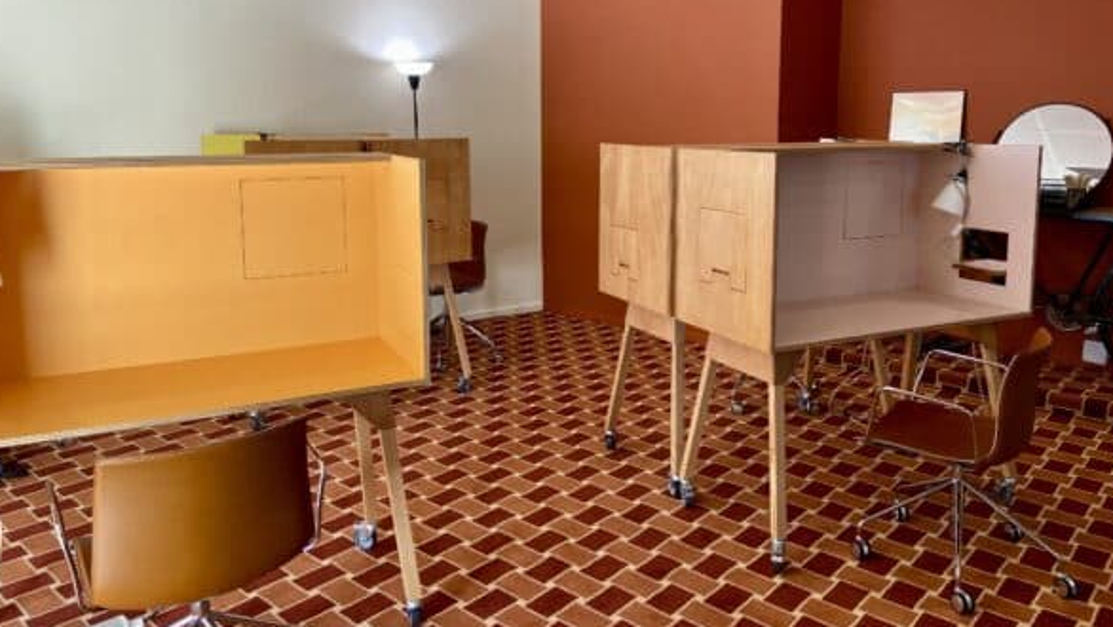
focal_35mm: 29
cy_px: 236
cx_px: 556
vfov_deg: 39.9
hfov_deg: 66.1
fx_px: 856
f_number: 1.8
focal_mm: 4.25
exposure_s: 1/100
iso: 80
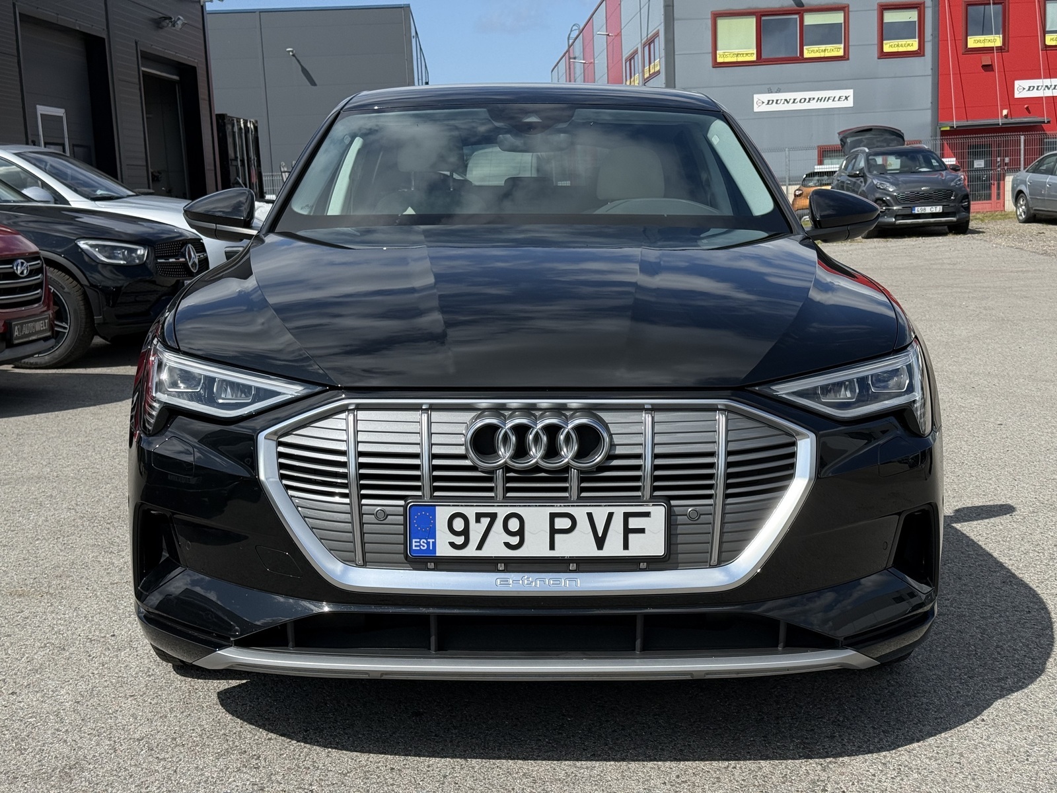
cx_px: 528
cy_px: 396
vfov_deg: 30.3
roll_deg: +2.3
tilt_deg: -8.0
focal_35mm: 48
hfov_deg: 39.7
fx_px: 1466
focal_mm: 6.76
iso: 64
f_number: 1.78
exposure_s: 1/6024
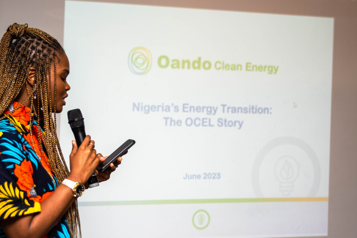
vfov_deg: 18.8
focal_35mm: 72
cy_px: 175
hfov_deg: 27.8
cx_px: 107
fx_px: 714
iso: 160
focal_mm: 40
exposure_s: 1/160
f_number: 22
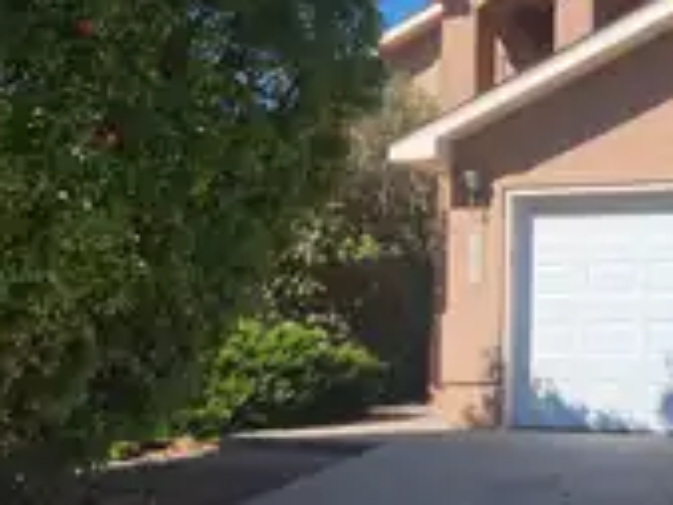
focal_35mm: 57
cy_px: 288
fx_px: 1109
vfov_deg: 25.7
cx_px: 673
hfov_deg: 31.3
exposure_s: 1/2151
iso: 20
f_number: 1.8
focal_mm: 5.4
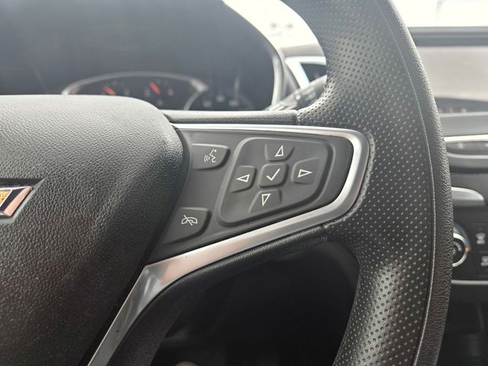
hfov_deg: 73.9
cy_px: 183
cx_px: 244
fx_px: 324
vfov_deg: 58.9
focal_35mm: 23
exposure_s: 1/180
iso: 64
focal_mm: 5.4
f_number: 1.8
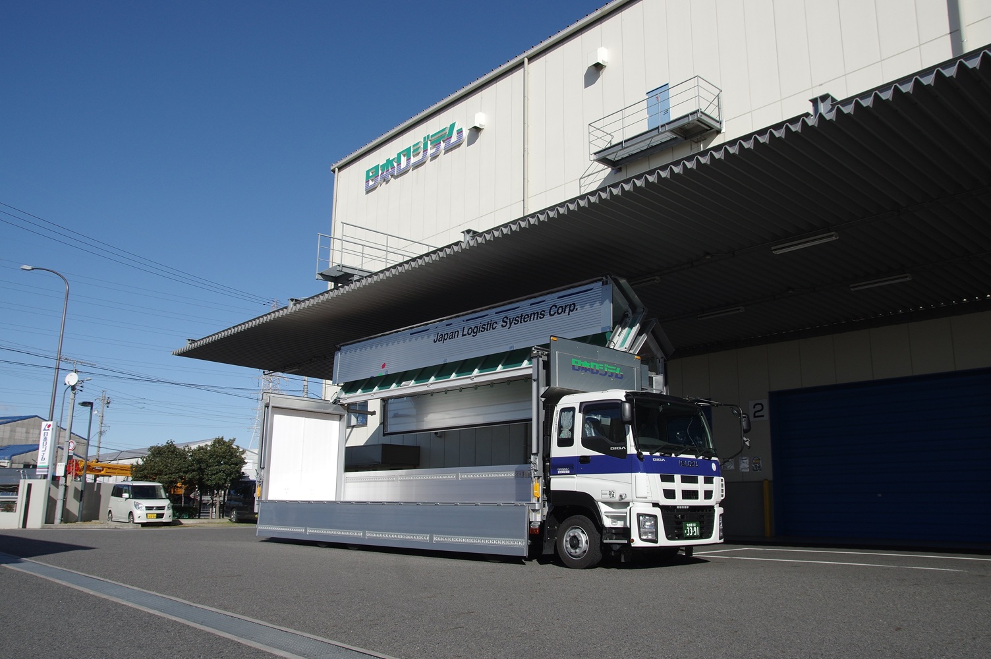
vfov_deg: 46.3
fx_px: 770
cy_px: 330
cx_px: 496
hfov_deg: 65.5
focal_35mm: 28
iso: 250
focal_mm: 19
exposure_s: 1/800
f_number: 7.1
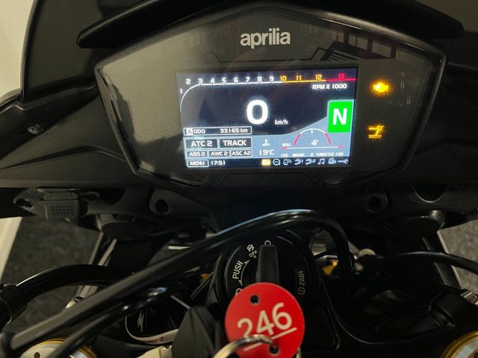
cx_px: 239
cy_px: 179
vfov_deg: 53.1
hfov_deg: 67.3
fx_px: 359
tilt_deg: -58.4
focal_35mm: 26
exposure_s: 1/77
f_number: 1.6
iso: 125
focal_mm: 5.1
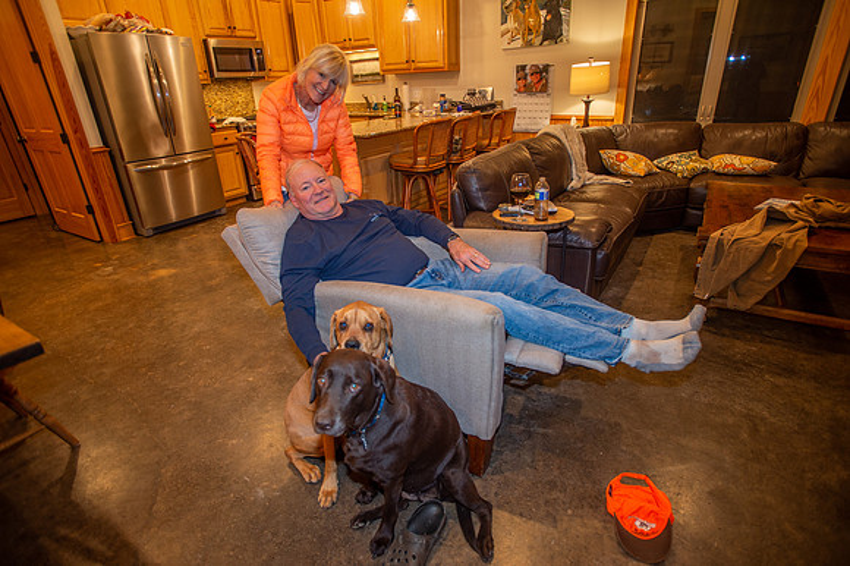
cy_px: 283
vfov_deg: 64.5
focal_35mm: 19
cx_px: 425
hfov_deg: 86.9
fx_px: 448
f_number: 2.8
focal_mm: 19
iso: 400
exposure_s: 1/50
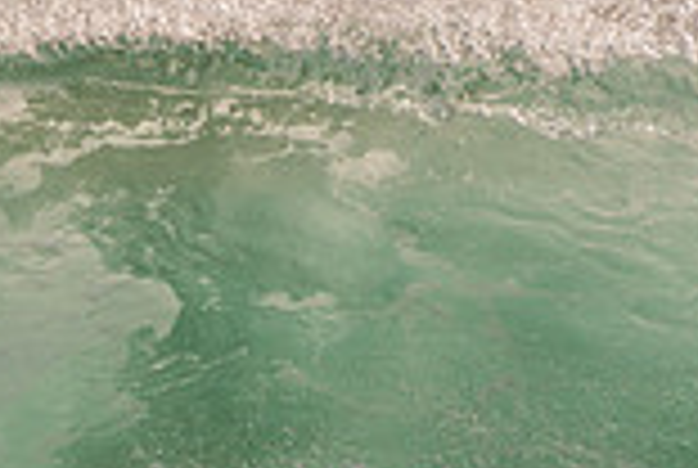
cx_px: -590
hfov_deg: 0.9
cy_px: 336
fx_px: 44427
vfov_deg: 0.6
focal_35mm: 2287
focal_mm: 500
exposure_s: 1/2000
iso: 125
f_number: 5.6
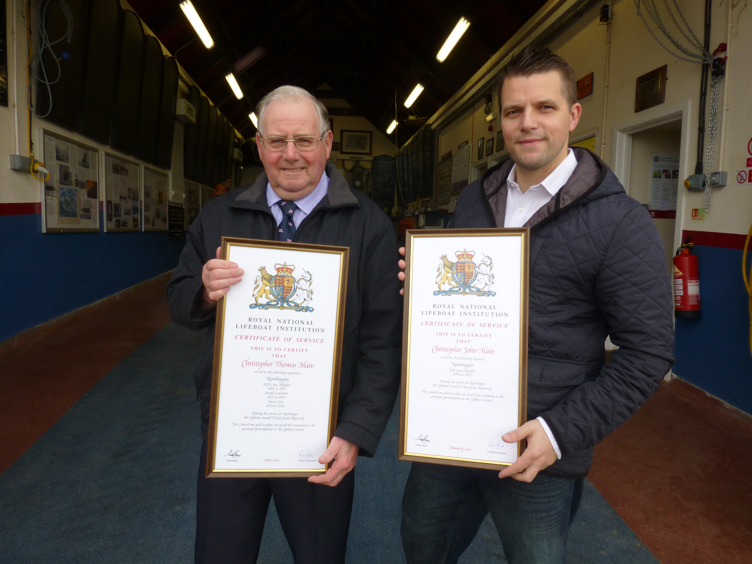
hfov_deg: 71.6
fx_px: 521
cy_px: 282
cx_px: 376
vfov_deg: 56.8
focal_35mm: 24
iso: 100
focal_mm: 4.3
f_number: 4
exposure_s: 1/100
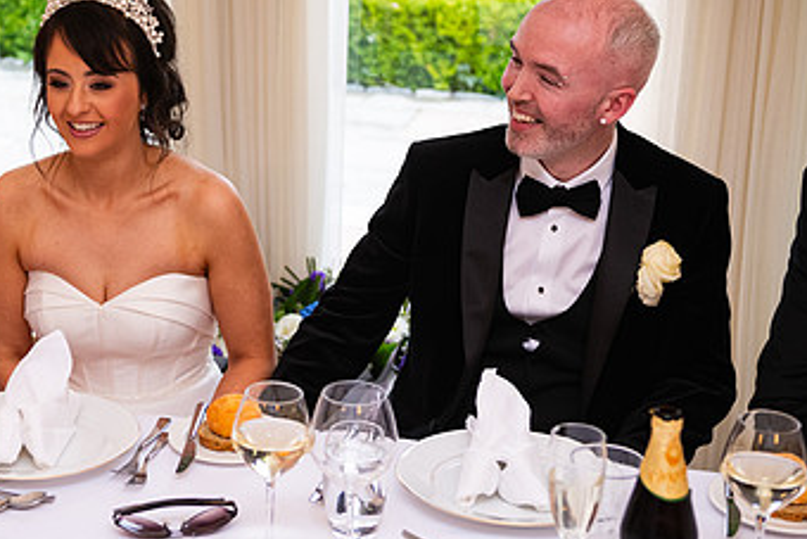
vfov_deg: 18.1
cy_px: 172
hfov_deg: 26.8
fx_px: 1682
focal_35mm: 75
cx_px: 256
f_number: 3.5
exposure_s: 1/160
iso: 1000
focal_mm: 44
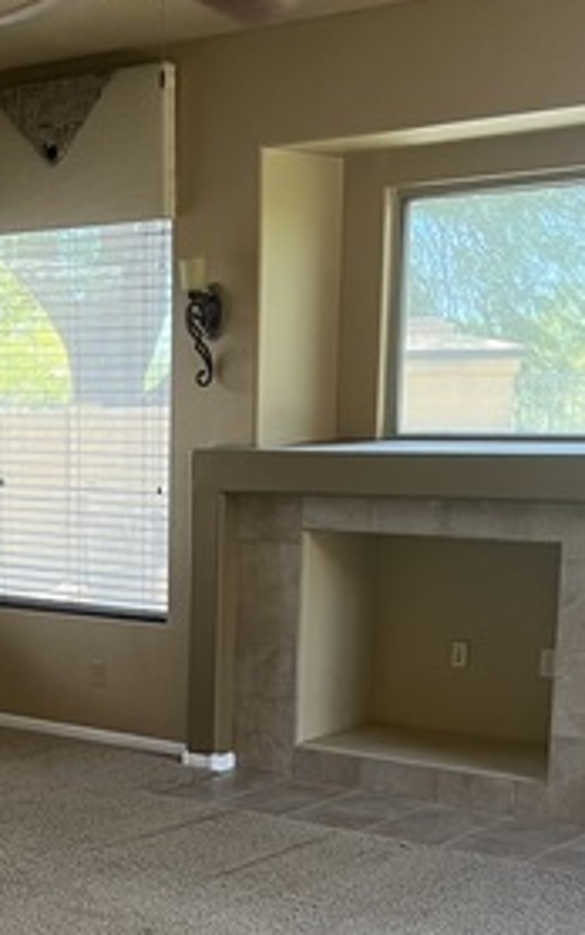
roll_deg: +2.1
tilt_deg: -15.0
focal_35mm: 66
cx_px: -17
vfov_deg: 30.1
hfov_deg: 19.1
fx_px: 1682
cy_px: 779
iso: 100
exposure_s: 1/60
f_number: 1.5
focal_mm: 5.7
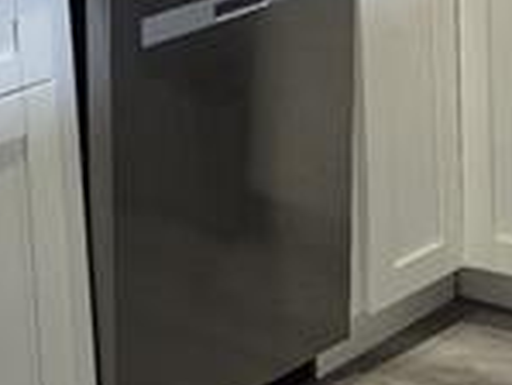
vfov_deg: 9.4
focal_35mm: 158
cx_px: 436
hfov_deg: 12.4
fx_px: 2339
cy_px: 79
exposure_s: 1/60
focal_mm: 5.4
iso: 100
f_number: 1.8
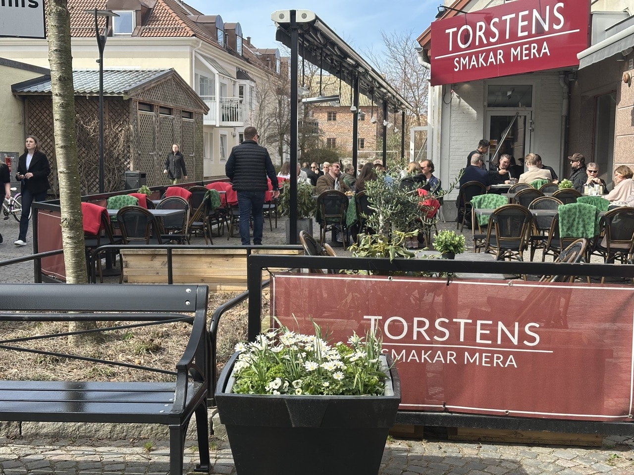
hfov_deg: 39.7
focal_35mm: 48
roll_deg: -0.4
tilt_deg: -4.7
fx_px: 879
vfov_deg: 30.3
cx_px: 317
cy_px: 238
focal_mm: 6.86
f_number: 1.78
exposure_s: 1/1541
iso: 64
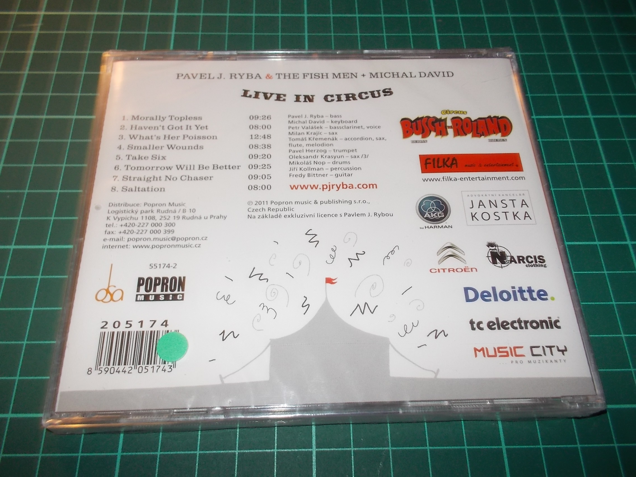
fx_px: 533
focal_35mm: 29
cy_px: 238
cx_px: 318
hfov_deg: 61.7
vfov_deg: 48.2
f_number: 3.3
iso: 200
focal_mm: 4.1
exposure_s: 1/30
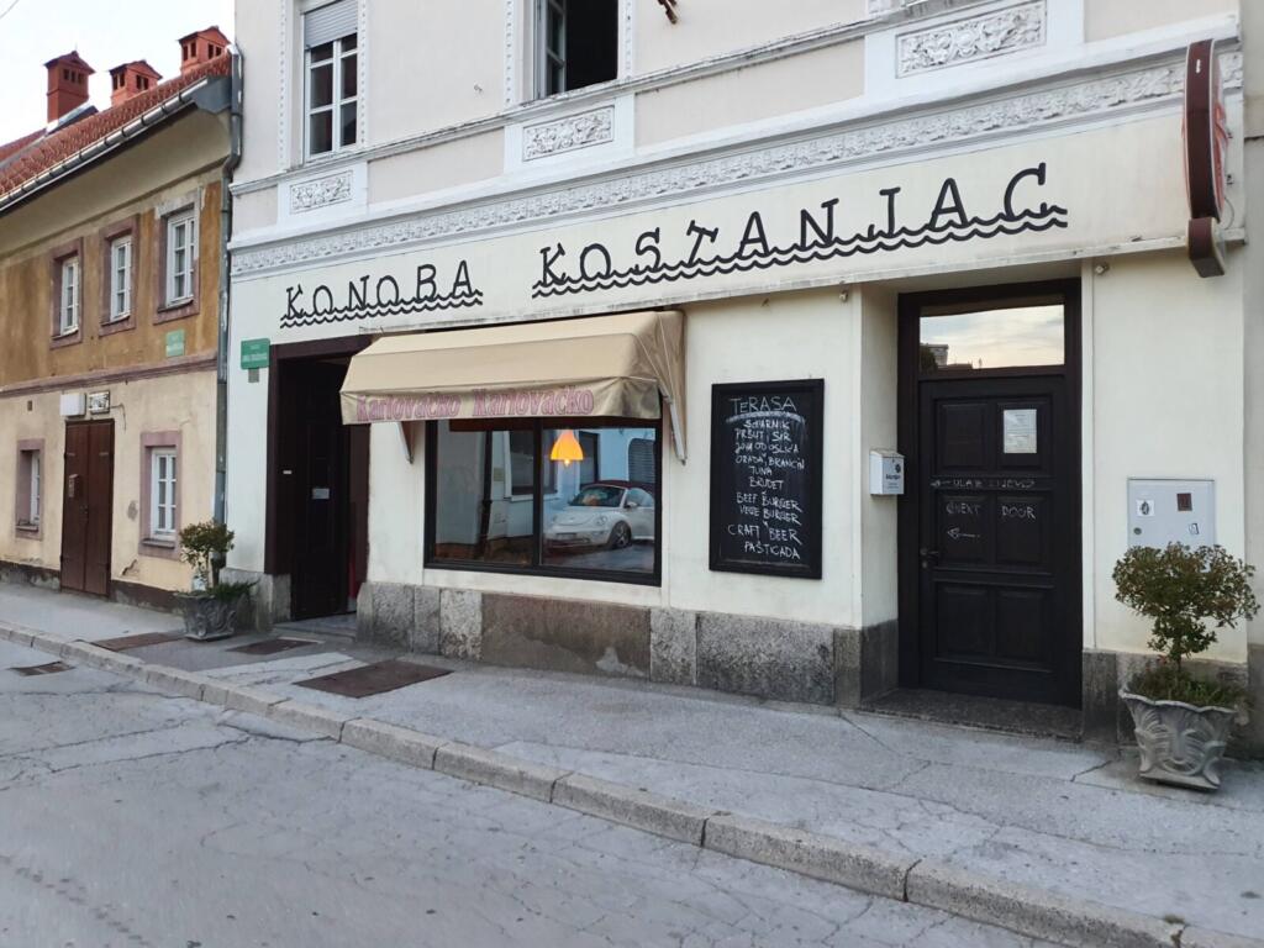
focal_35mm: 26
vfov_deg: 53.1
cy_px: 474
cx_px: 632
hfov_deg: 67.3
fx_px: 949
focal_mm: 4.32
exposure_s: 1/100
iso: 250
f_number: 1.5
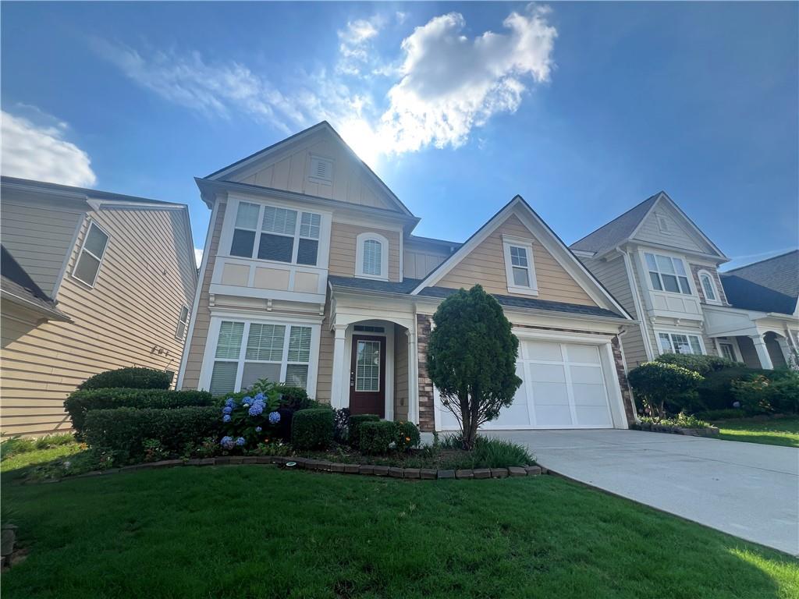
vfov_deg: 89.9
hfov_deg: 106.2
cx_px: 400
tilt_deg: +17.6
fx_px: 300
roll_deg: -0.7
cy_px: 300
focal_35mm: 13
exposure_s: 1/847
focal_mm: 1.57
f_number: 1.8
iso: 32
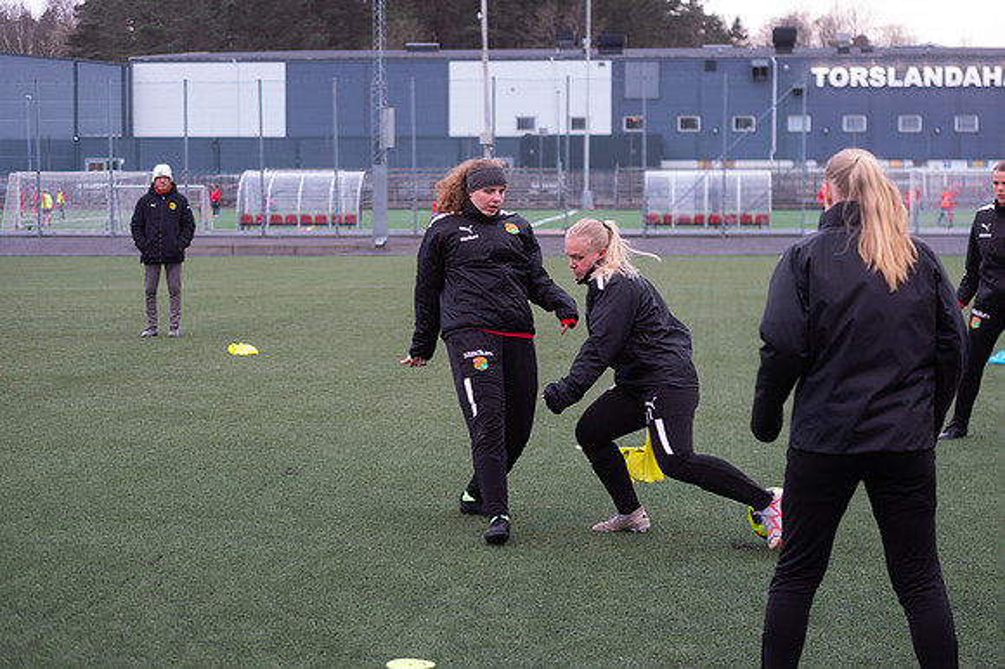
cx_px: 502
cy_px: 334
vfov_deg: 17.8
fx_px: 2140
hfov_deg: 26.4
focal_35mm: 77
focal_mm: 70
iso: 1100
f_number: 3.2
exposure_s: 1/400
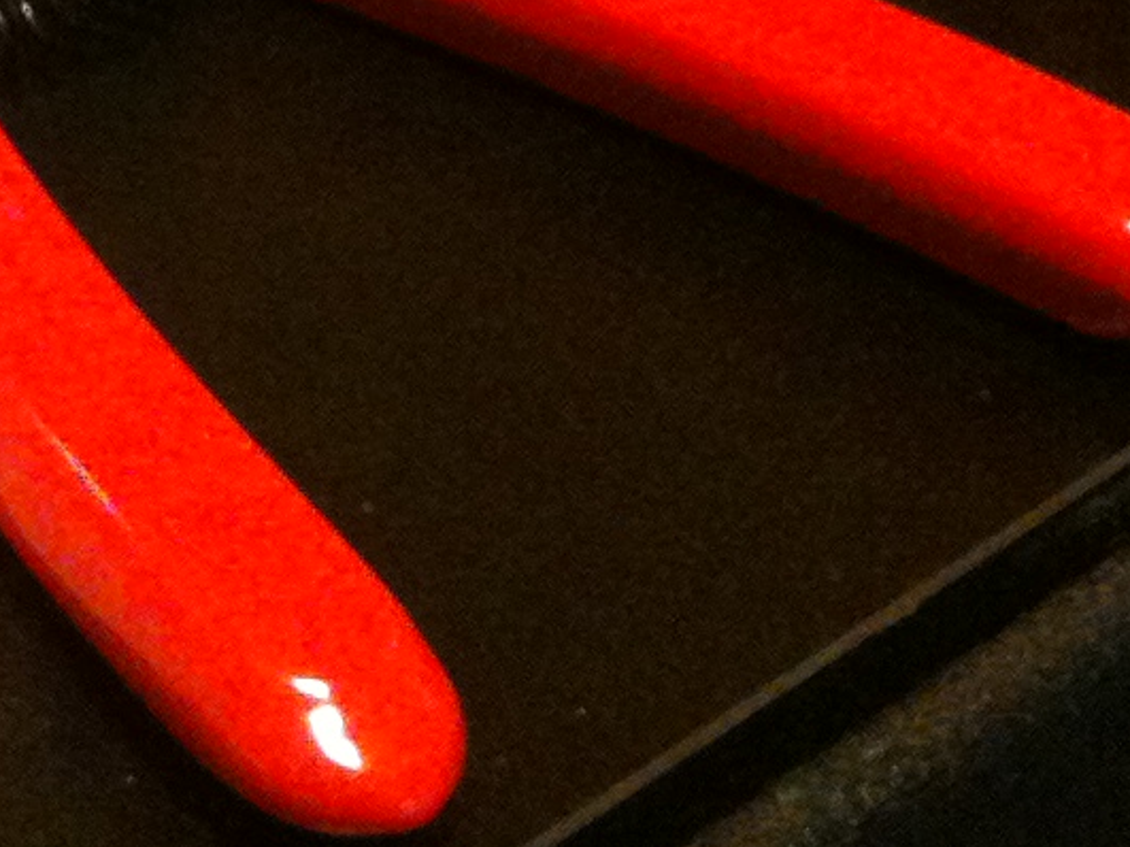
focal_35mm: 135
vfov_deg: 10.3
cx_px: -145
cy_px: -755
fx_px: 4406
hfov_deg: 14.3
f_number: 2.8
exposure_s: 1/15
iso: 320
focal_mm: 3.85
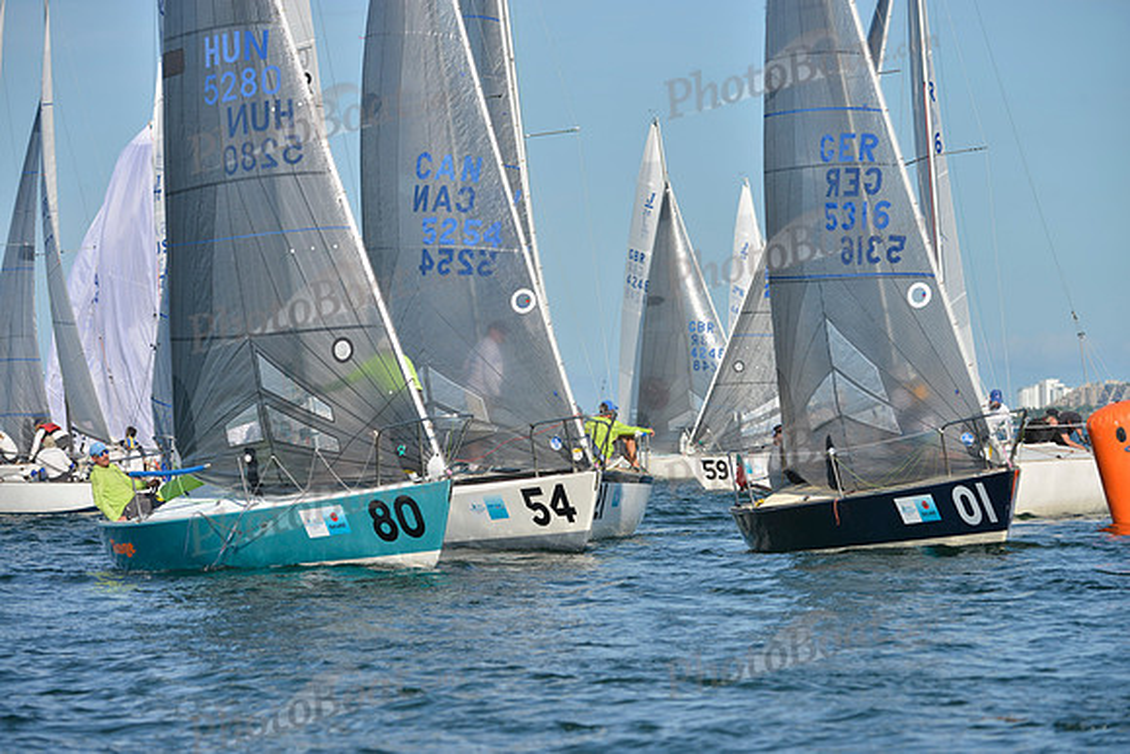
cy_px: 377
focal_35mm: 200
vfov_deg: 6.9
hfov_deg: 10.3
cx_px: 565
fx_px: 6279
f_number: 7.1
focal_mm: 200
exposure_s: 1/1000
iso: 200
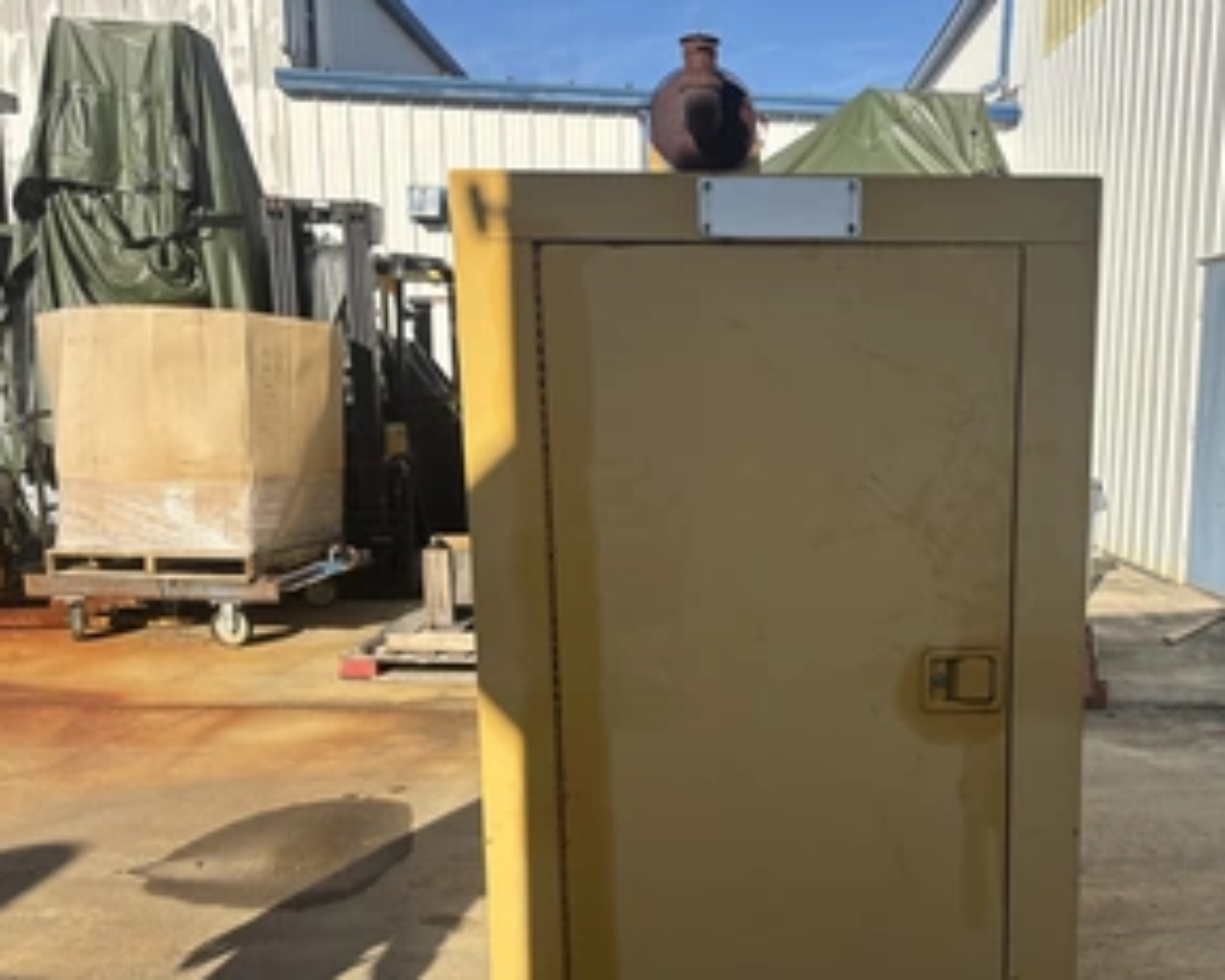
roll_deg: -1.3
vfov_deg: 41.9
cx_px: 836
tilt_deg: -9.3
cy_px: 617
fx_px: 1269
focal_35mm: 35
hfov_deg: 50.4
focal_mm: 5.96
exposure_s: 1/2288
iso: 50
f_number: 1.6
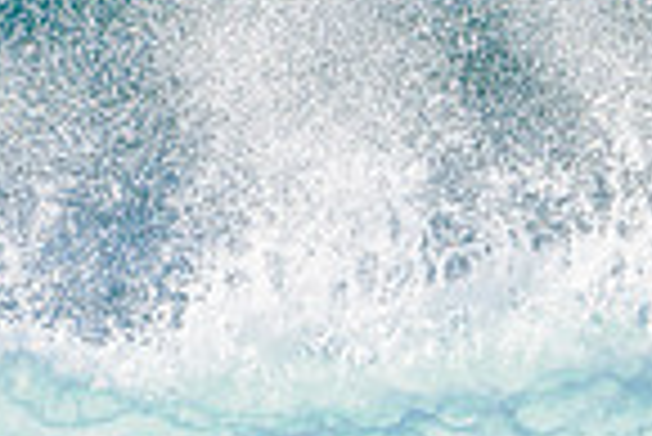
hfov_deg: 0.8
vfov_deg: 0.6
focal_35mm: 2458
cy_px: 771
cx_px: 812
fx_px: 44561
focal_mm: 500
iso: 200
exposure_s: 1/2000
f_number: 5.6
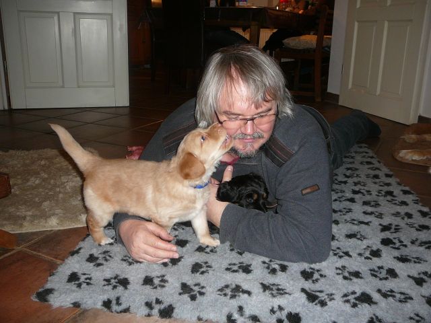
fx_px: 436
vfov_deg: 40.7
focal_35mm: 35
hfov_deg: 52.6
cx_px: 216
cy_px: 162
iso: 100
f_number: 2.8
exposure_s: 1/30
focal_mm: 5.2
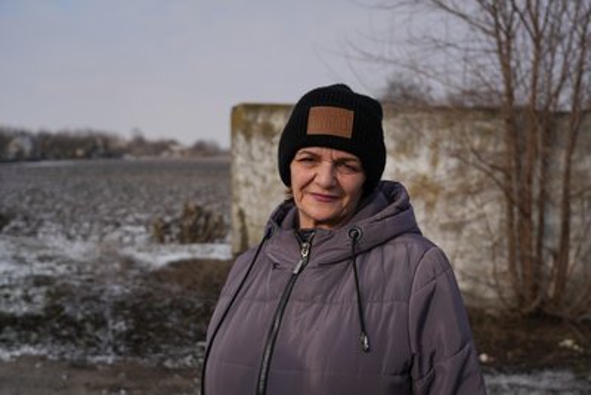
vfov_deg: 32.7
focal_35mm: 41
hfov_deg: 47.4
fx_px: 673
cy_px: 198
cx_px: 296
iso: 100
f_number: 4
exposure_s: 1/1600
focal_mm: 41
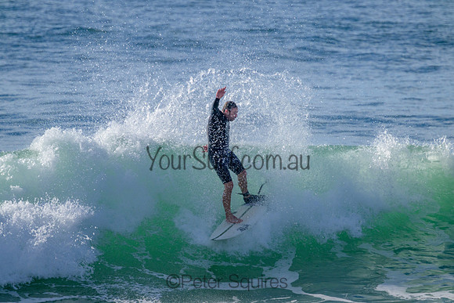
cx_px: 227
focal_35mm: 800
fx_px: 10091
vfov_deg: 1.7
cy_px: 152
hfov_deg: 2.6
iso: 640
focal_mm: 800
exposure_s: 1/2000
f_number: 11
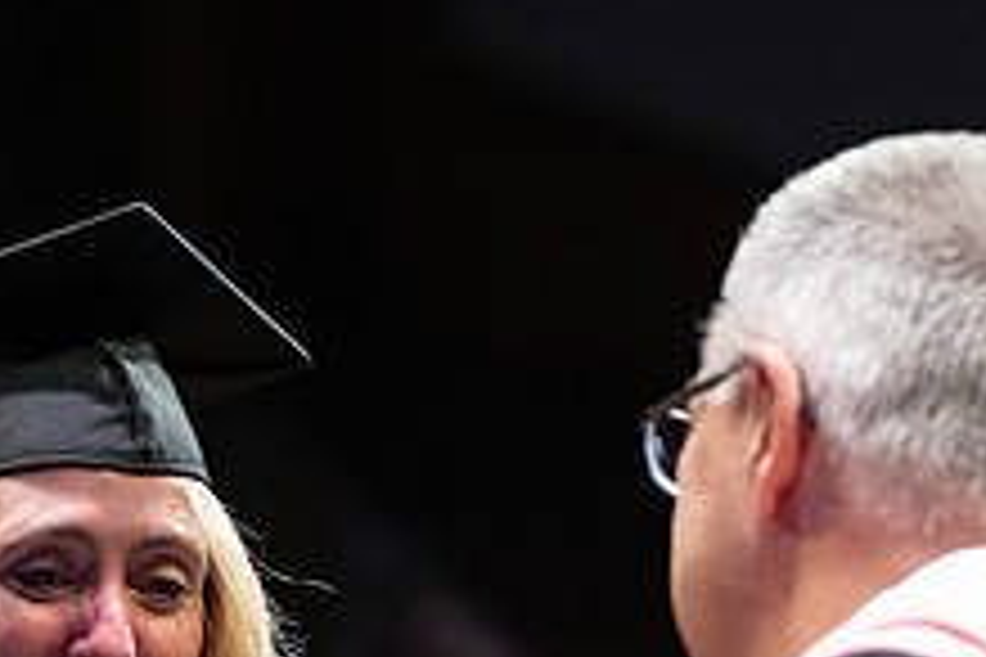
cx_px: 413
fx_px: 10407
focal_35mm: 380
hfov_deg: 5.4
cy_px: 781
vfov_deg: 3.6
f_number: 3.2
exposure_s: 1/400
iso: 2500
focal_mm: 110
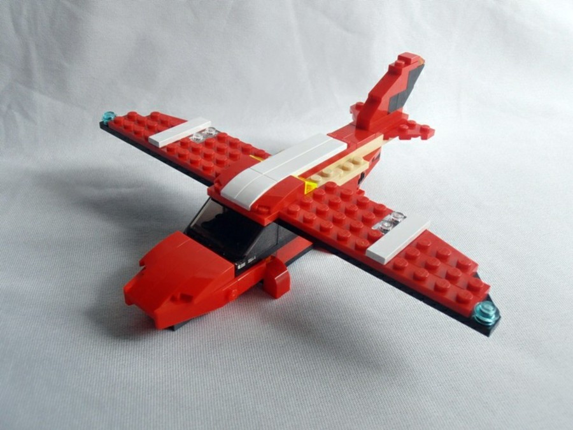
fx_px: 612
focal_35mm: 37
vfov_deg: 38.7
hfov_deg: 50.1
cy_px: 215
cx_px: 286
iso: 80
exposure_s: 1/160
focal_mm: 6.61
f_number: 3.9
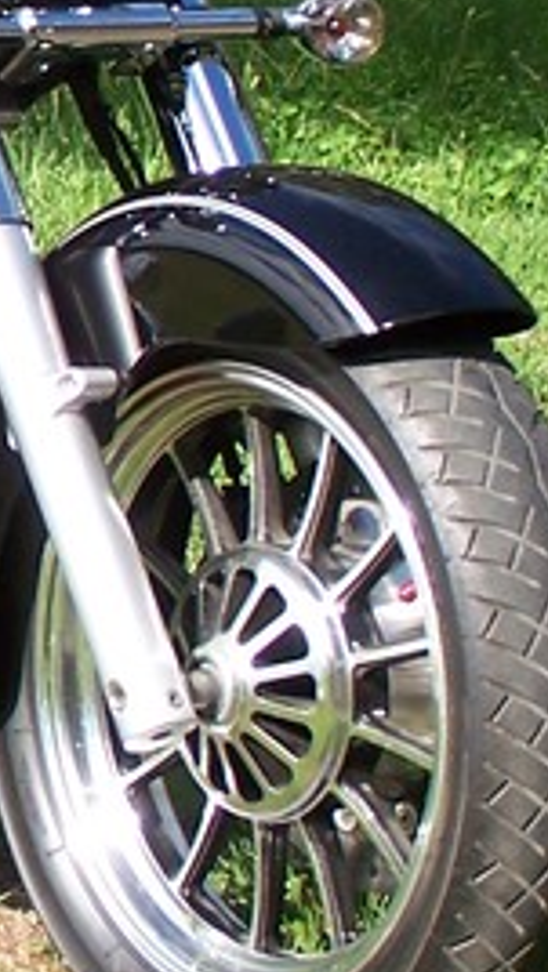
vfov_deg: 9.8
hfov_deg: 5.4
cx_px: -708
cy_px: 134
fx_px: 5624
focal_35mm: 218
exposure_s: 1/500
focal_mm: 11.1
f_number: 3.2
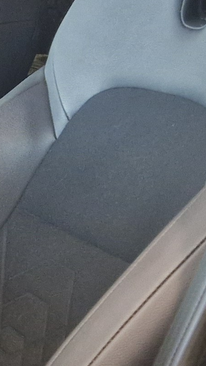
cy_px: 274
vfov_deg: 17.1
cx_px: -332
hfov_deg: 8.6
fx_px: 1214
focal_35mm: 125
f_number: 1.8
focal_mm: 5.4
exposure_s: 1/100
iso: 320
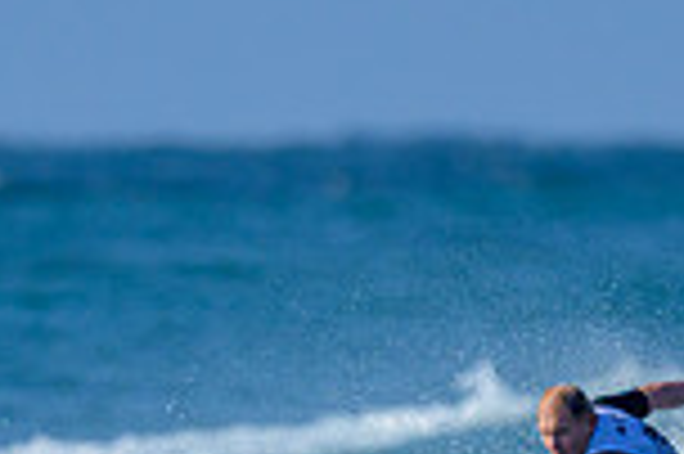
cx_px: 289
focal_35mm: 4195
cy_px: 807
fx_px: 79618
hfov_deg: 0.5
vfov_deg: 0.3
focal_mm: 800
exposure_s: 1/2000
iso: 250
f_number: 6.3
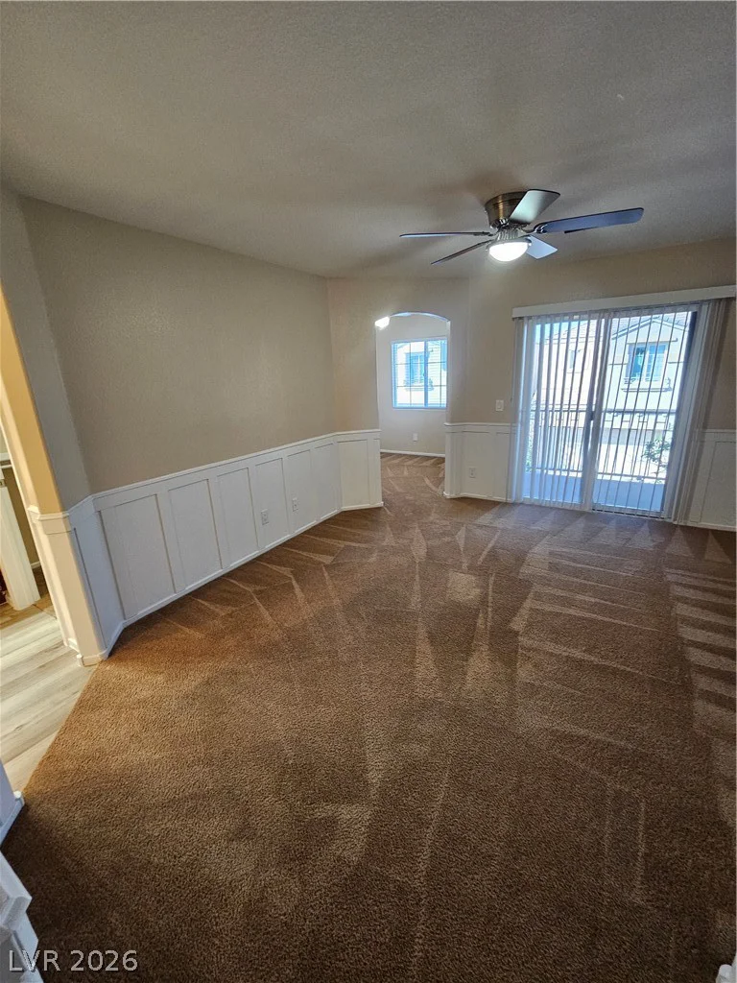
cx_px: 368
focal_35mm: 13
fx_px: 369
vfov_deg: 106.2
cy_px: 492
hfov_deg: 89.9
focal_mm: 2.2
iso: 320
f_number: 2.2
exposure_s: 1/30
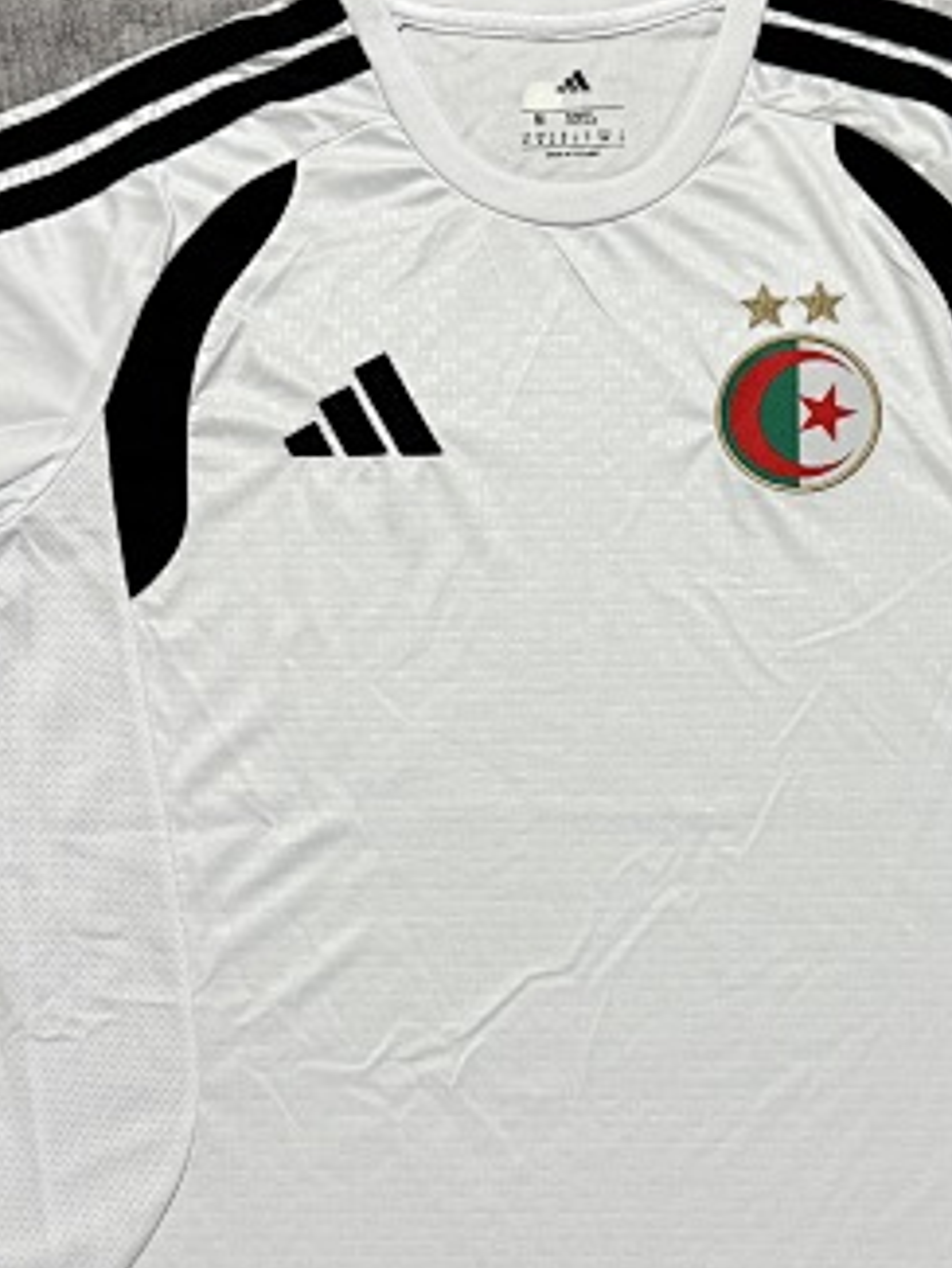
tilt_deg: -78.8
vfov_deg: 32.7
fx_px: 2162
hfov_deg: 24.8
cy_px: 694
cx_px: 574
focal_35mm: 59
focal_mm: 6.76
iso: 200
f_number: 1.78
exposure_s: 1/100
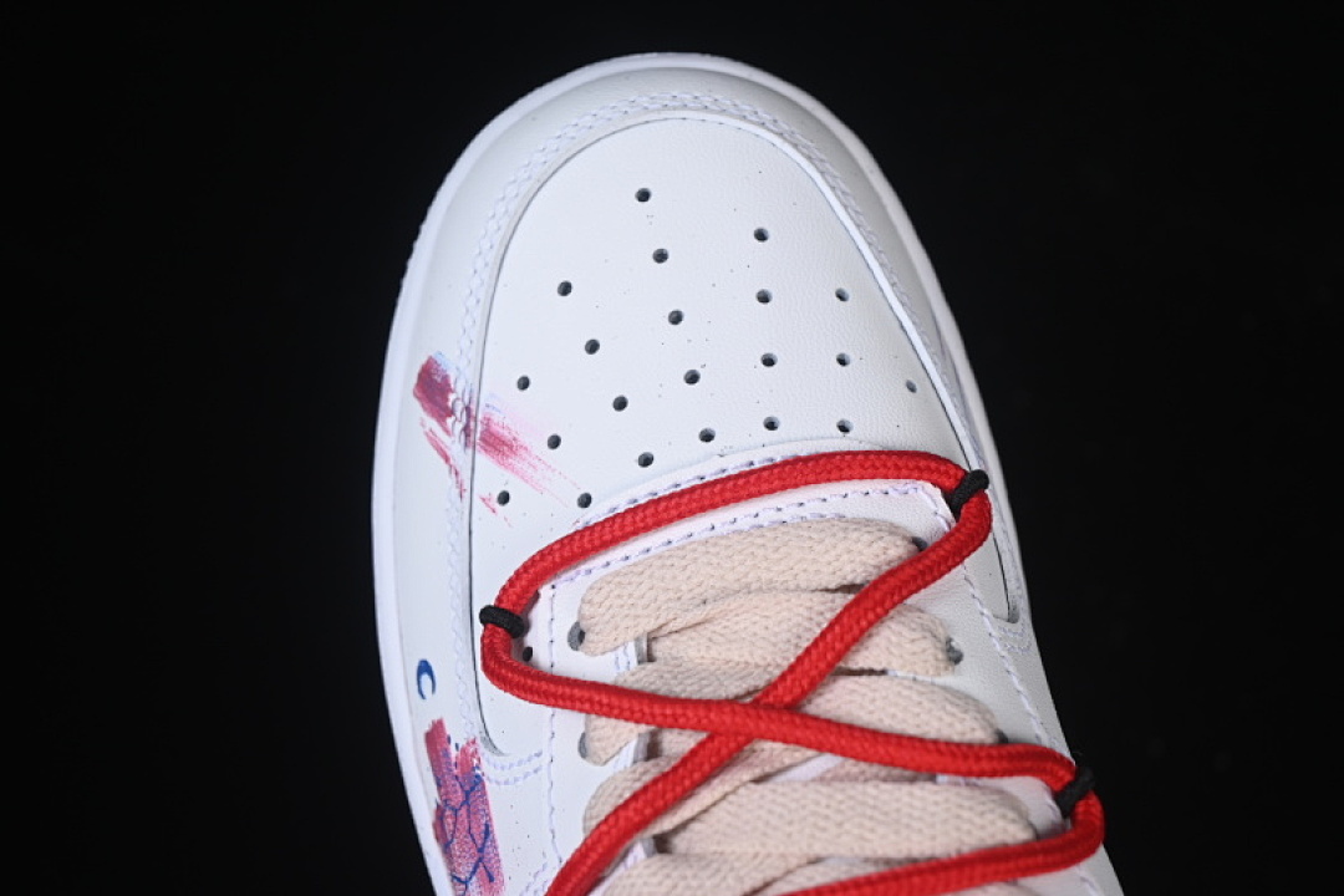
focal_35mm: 75
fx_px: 2800
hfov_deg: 27.0
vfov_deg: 18.2
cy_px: 448
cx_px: 672
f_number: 7.1
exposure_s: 1/100
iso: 160
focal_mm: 50
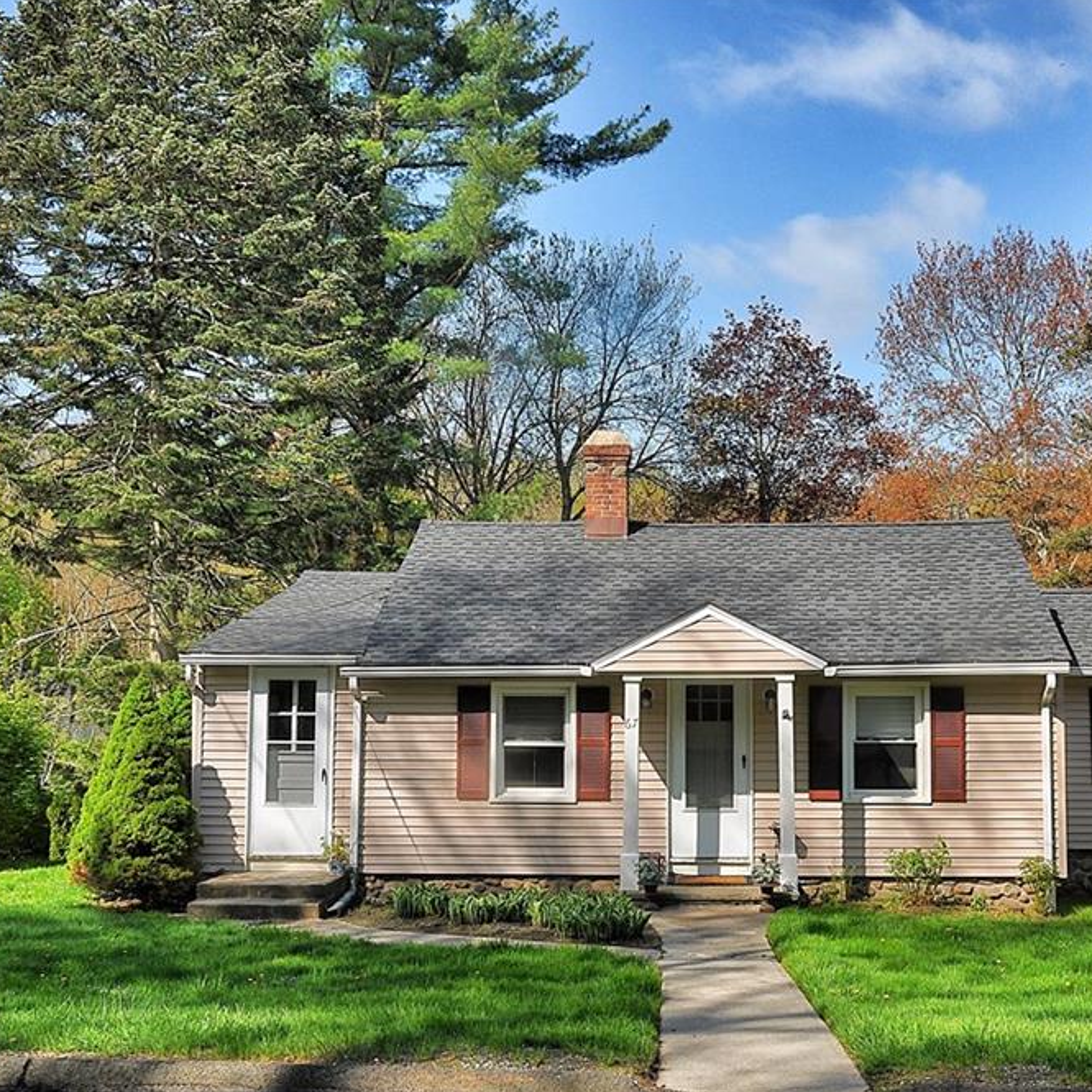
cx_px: 639
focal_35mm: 47
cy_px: 551
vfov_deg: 36.1
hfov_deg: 36.0
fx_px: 1677
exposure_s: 1/200
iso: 200
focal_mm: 24
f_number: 13
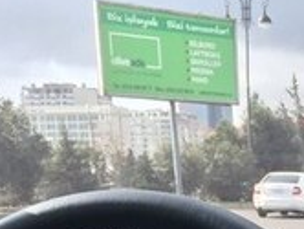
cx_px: 480
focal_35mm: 115
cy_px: 430
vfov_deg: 11.8
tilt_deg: -13.9
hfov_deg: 15.5
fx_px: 1011
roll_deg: -1.8
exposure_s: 1/514
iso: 32
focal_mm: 4.15
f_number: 2.2
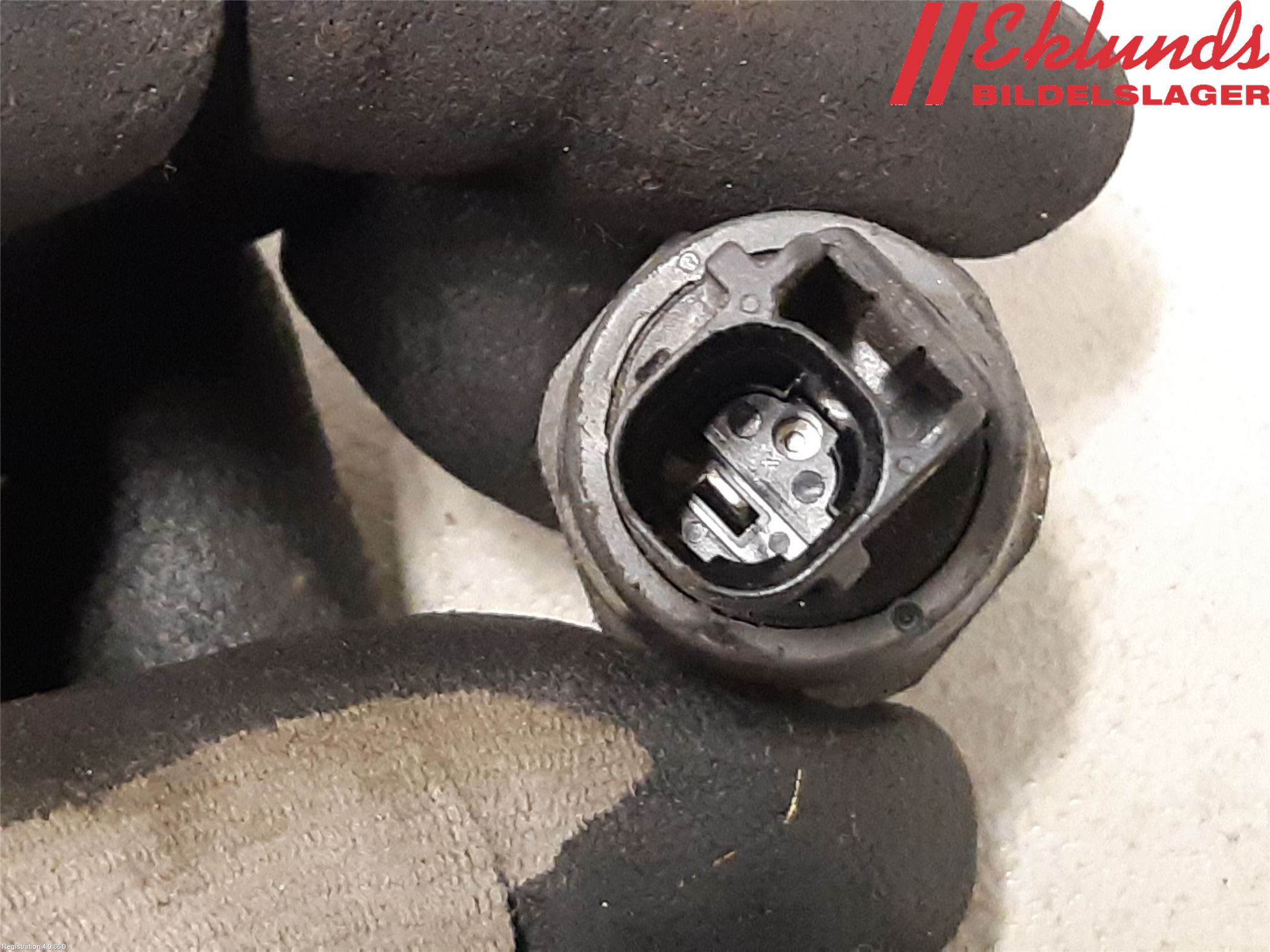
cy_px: 476
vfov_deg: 53.1
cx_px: 635
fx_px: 954
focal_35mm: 26
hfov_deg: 67.3
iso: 500
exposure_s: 1/25
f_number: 1.7
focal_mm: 3.93
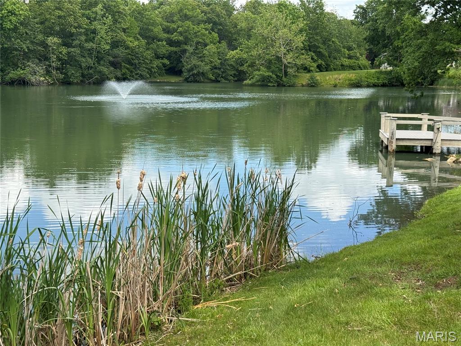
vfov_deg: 30.3
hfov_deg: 39.7
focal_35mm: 48
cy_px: 173
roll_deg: -0.6
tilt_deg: -9.6
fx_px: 639
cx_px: 230
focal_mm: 6.76
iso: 64
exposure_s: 1/2252
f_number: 1.78
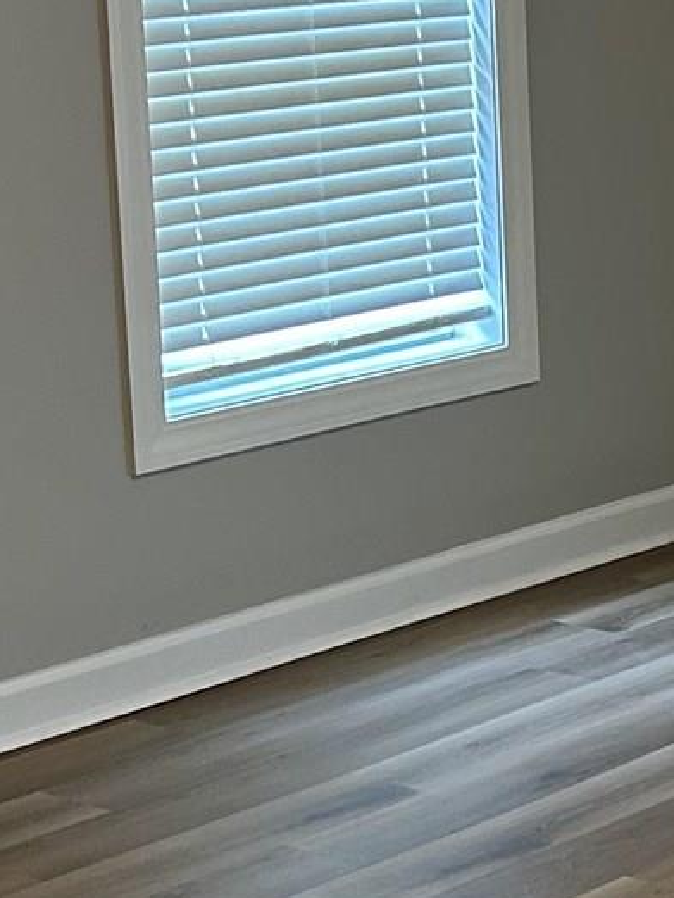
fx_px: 2984
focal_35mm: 115
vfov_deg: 17.1
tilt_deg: -8.3
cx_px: 826
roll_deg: +1.8
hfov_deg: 12.6
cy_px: 341
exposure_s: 1/60
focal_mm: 5.7
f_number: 1.5
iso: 160
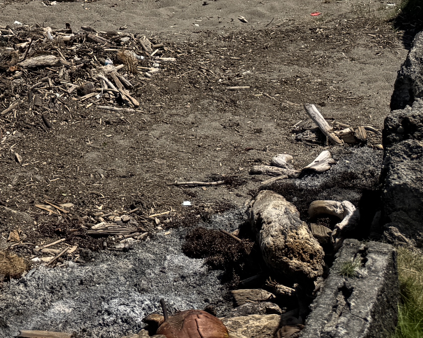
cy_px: -193
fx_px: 1001
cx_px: -274
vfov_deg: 17.0
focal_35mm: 80
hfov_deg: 19.5
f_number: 1.78
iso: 80
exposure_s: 1/7092
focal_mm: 6.76
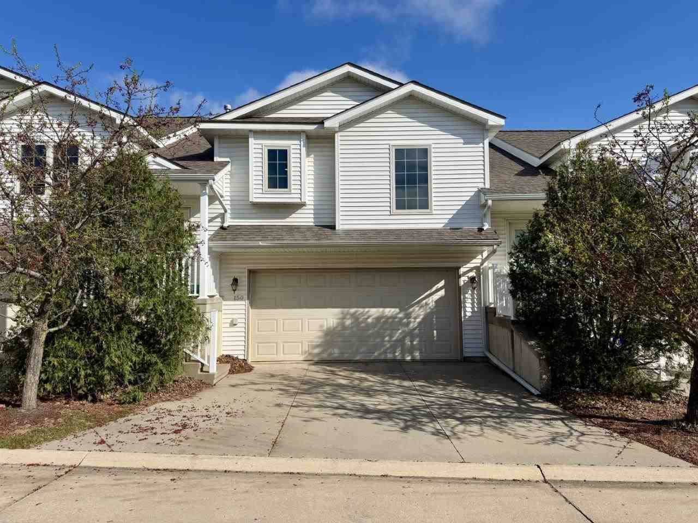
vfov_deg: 56.8
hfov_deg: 71.6
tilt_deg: +4.0
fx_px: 484
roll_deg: +0.9
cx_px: 349
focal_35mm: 24
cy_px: 262
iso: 80
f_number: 1.78
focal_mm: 6.76
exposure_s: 1/7353
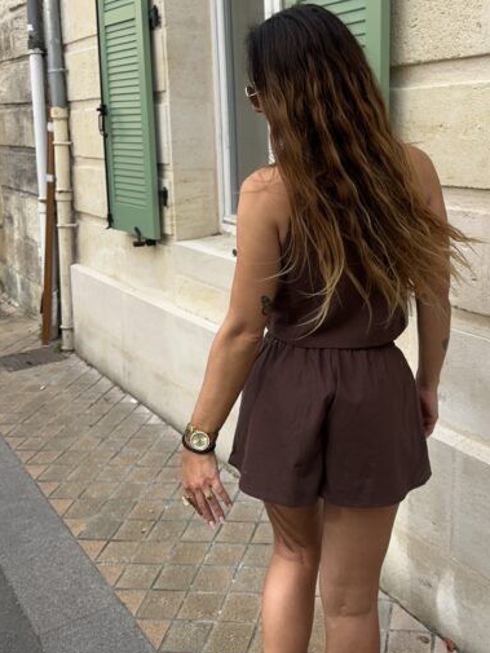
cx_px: 343
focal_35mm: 38
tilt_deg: -4.1
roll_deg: +1.3
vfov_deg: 48.5
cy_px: 246
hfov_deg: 37.2
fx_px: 717
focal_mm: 6.86
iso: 80
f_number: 1.78
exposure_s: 1/1473
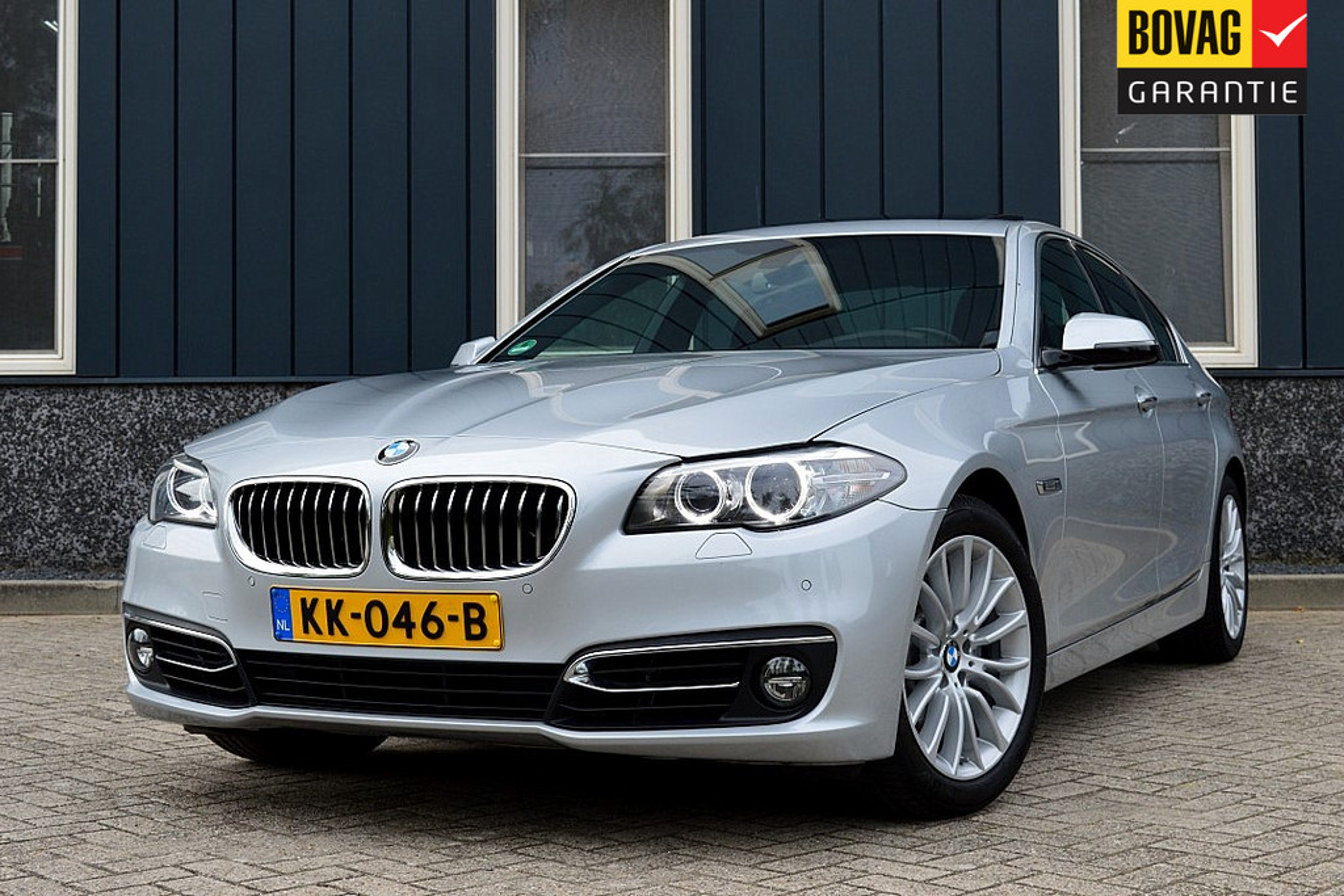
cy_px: 448
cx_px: 672
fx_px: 1904
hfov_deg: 38.9
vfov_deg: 26.5
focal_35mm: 51
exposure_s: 1/250
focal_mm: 34
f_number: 10
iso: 400
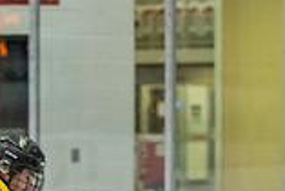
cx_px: 54
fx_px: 3360
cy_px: 327
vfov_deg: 3.2
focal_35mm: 424
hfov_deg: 4.9
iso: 4000
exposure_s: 1/800
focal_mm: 86
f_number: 2.8
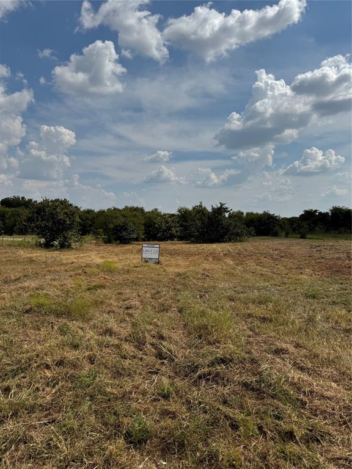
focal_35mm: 24
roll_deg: -0.5
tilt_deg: -0.2
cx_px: 176
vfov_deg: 71.6
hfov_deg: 56.8
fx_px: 325
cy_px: 234
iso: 80
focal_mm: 6.76
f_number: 1.78
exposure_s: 1/10417
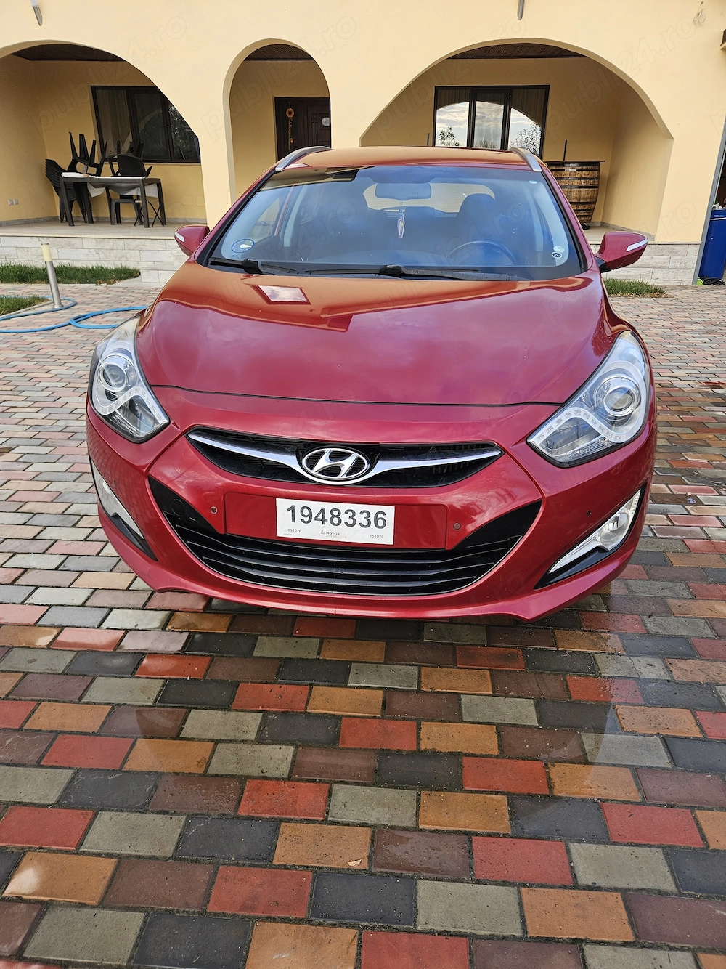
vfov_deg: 73.9
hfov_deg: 58.9
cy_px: 484
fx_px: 643
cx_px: 363
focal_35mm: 23
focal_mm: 5.4
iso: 25
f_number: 1.8
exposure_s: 1/222
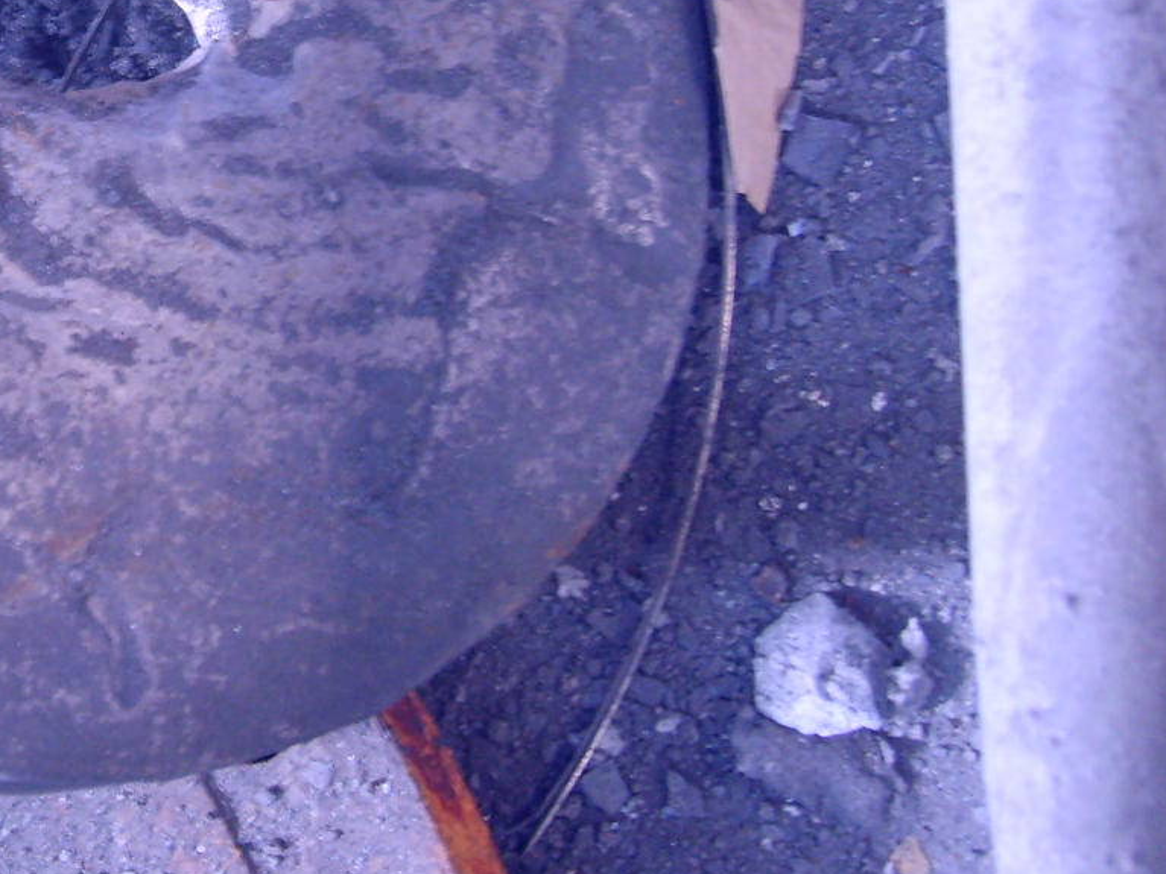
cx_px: 61
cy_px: 6
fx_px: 2459
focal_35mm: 73
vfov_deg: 19.6
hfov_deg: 25.6
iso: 139
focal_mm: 5.8
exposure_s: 1/6
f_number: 2.8
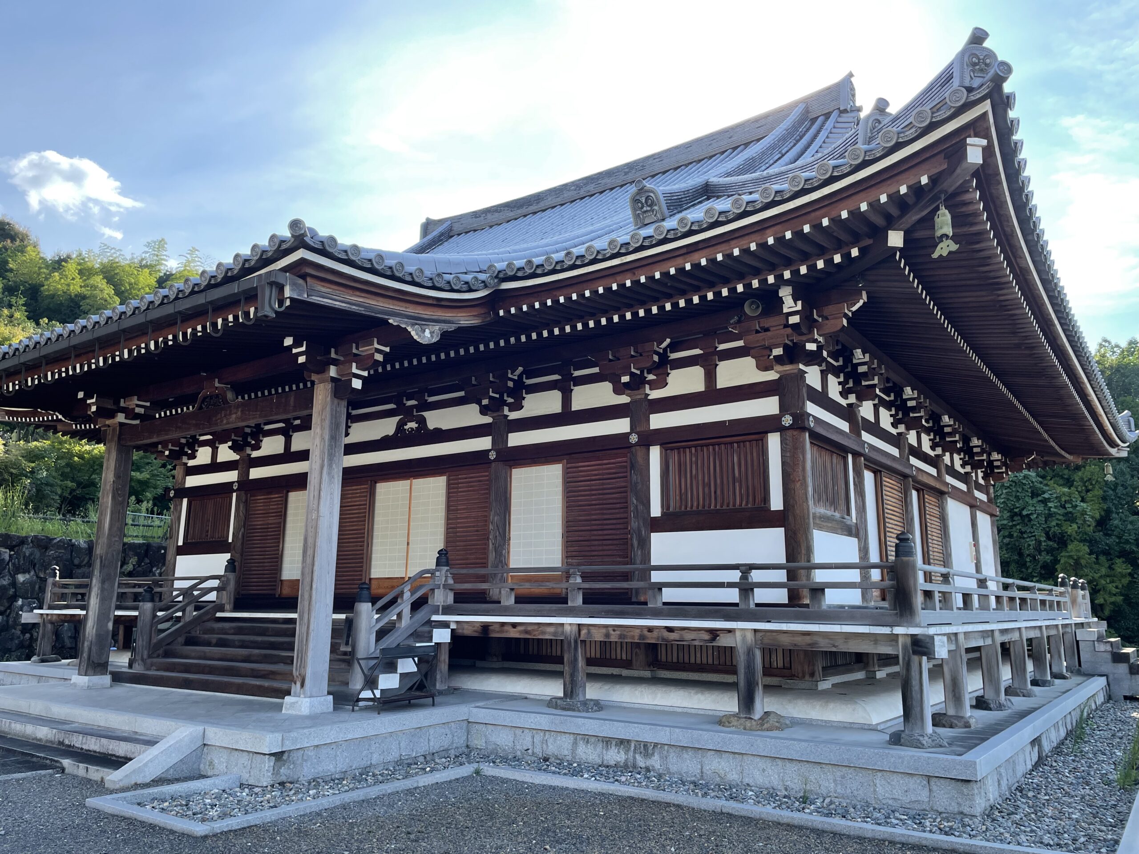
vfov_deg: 53.1
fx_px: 856
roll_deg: -0.2
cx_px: 570
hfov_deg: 67.3
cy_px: 427
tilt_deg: +11.3
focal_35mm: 26
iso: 32
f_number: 1.6
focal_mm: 4.2
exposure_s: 1/807
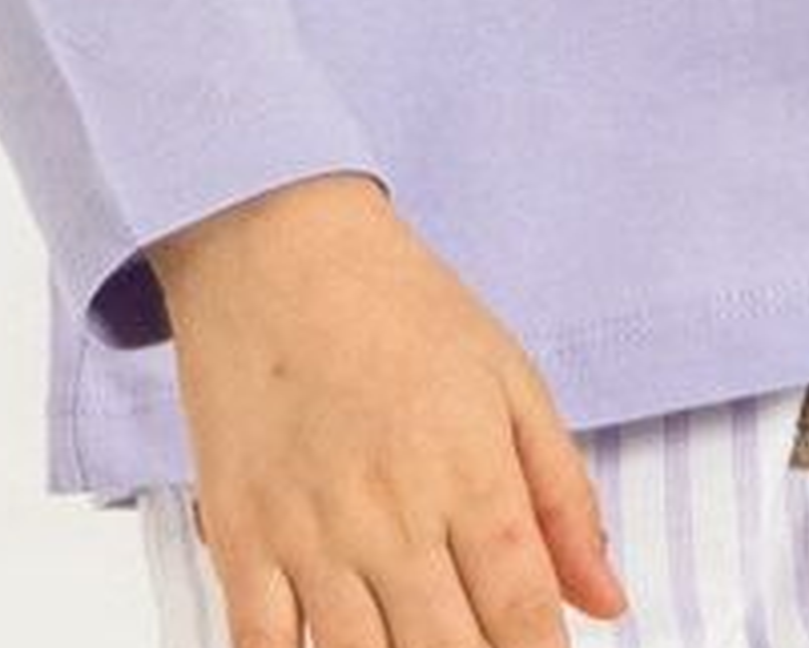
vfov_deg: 1.5
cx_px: 491
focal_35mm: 1060
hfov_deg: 1.8
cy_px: 109
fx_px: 25392
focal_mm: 84
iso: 200
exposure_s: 1/160
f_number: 9
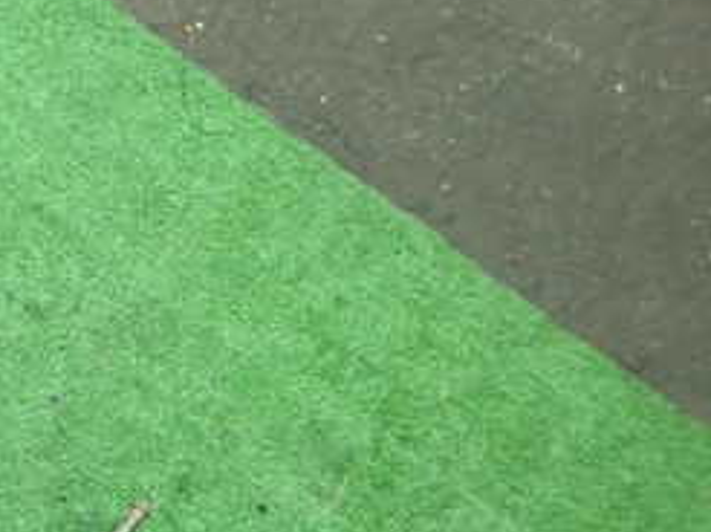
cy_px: 396
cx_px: -130
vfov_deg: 23.7
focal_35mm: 61
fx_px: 1252
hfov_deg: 28.0
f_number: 2
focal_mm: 4.5
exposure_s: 1/30
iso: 400
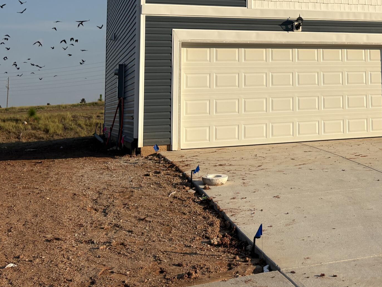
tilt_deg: +8.3
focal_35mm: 57
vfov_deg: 24.7
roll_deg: +2.2
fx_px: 629
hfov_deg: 31.4
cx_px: 378
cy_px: 14
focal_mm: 5.96
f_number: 1.6
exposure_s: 1/4065
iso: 50
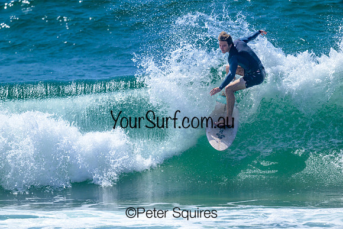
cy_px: 114
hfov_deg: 1.8
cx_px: 172
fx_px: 10673
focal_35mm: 1120
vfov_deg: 1.2
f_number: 9
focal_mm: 1120
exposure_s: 1/2000
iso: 500
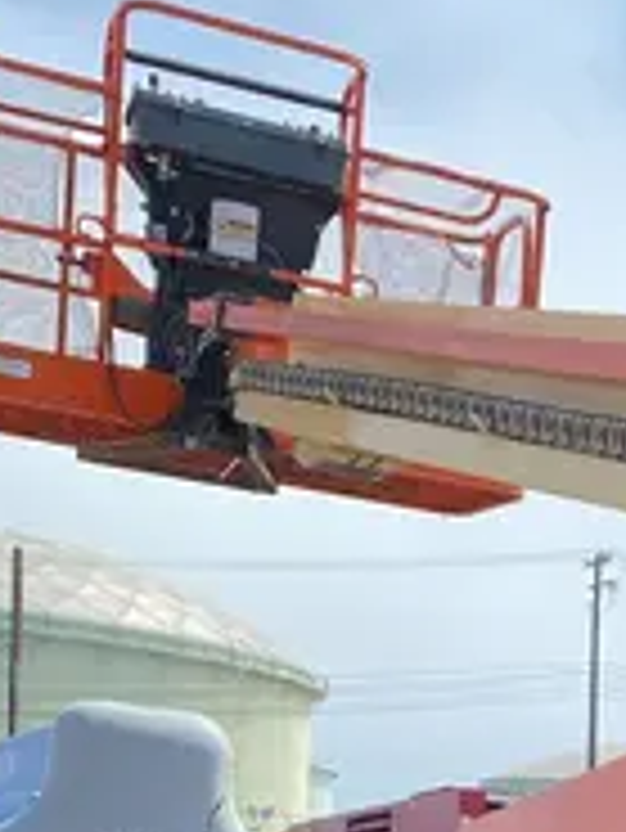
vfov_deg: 17.3
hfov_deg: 13.3
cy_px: 1235
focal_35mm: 103
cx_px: 1027
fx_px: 2481
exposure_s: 1/1245
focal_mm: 4.25
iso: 32
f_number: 1.8
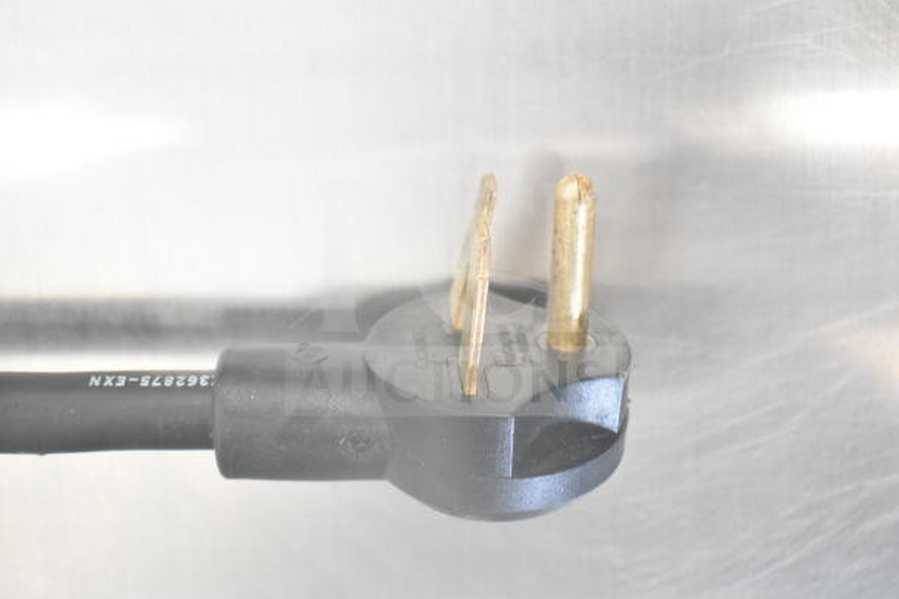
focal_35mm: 46
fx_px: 1161
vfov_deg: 29.0
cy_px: 300
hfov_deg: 42.3
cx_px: 450
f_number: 4.2
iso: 3600
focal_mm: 31
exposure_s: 1/50
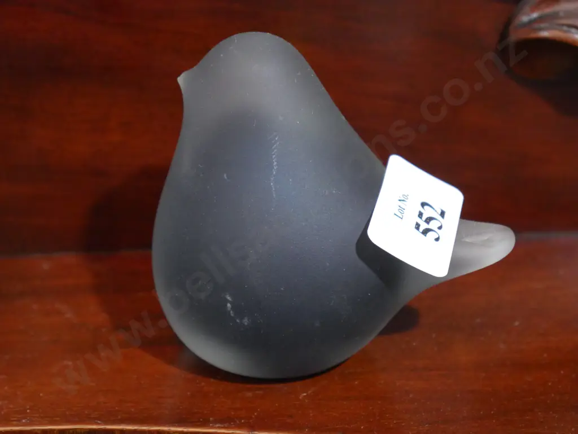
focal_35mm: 84
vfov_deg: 17.6
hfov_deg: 23.3
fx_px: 1403
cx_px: 289
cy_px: 217
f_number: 5.6
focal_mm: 42
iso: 3200
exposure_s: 1/80
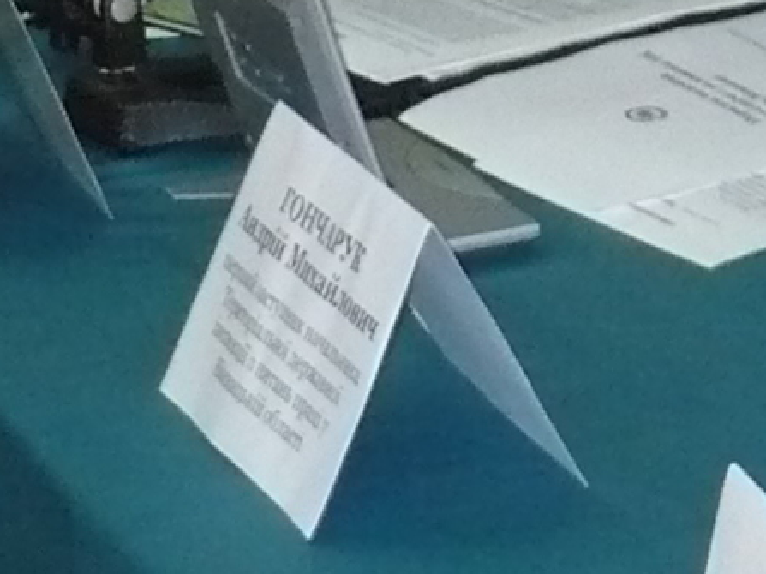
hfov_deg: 8.9
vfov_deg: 6.6
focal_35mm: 212
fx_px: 4690
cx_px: 1417
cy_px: -829
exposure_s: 1/30
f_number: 2.8
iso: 320
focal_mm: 6.1
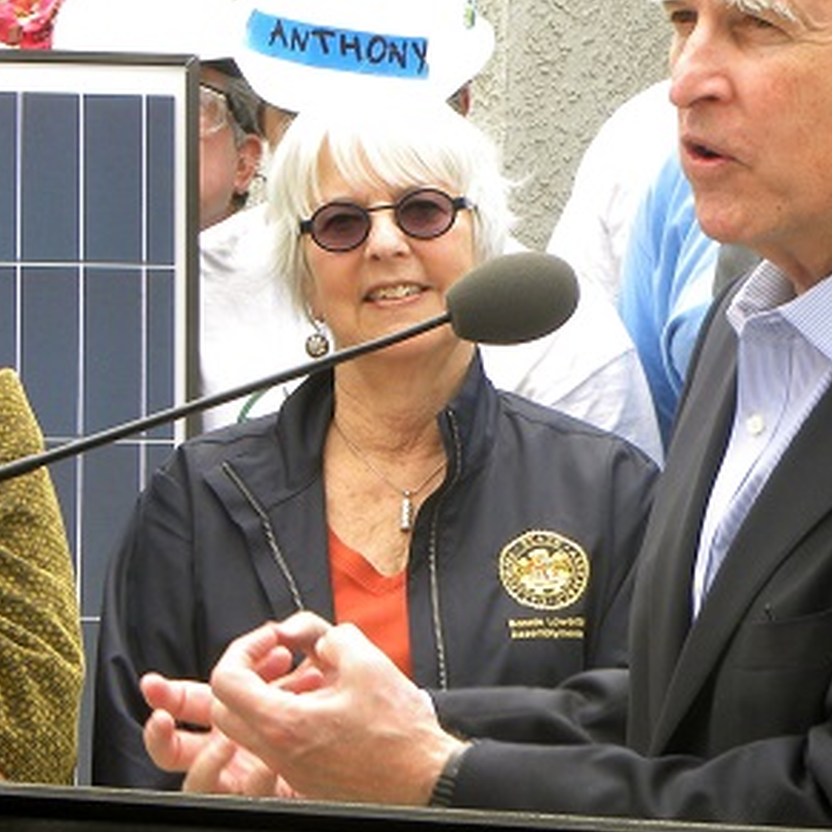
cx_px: 775
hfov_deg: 8.0
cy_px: 310
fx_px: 5955
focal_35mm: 219
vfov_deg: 8.0
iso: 64
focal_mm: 23
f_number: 5.6
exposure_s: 1/90.8
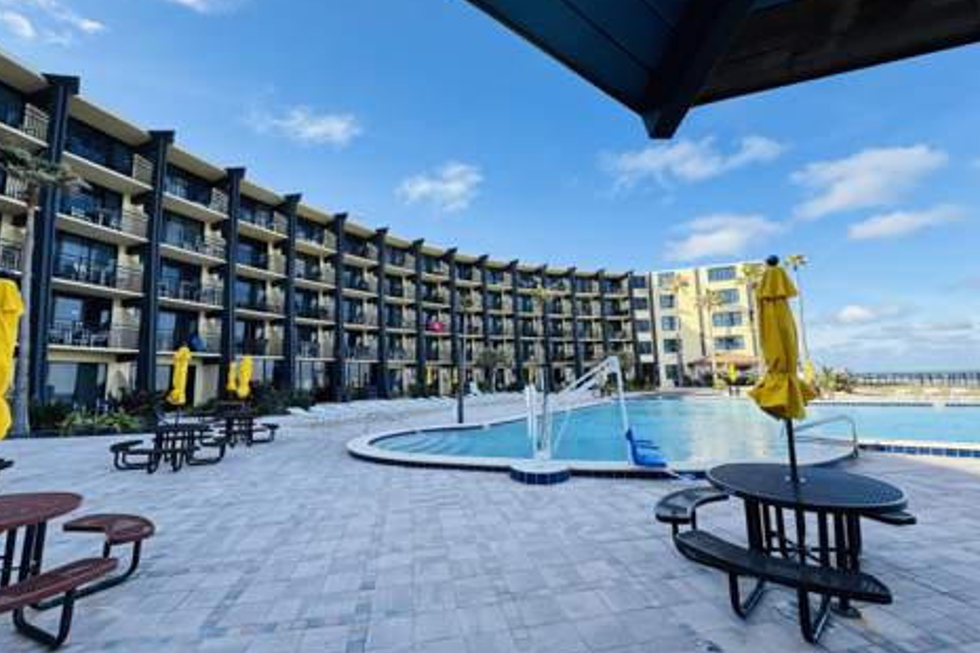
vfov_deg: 77.3
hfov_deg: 100.4
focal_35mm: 15
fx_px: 408
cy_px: 330
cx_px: 476
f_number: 2.2
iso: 50
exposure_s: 1/812
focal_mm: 2.22
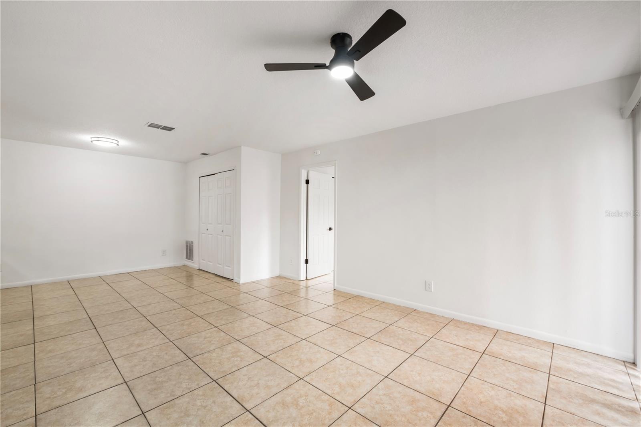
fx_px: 267
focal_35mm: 15
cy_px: 214
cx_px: 320
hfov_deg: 100.4
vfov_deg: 77.3
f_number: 10
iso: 320
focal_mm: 10
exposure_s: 1/20
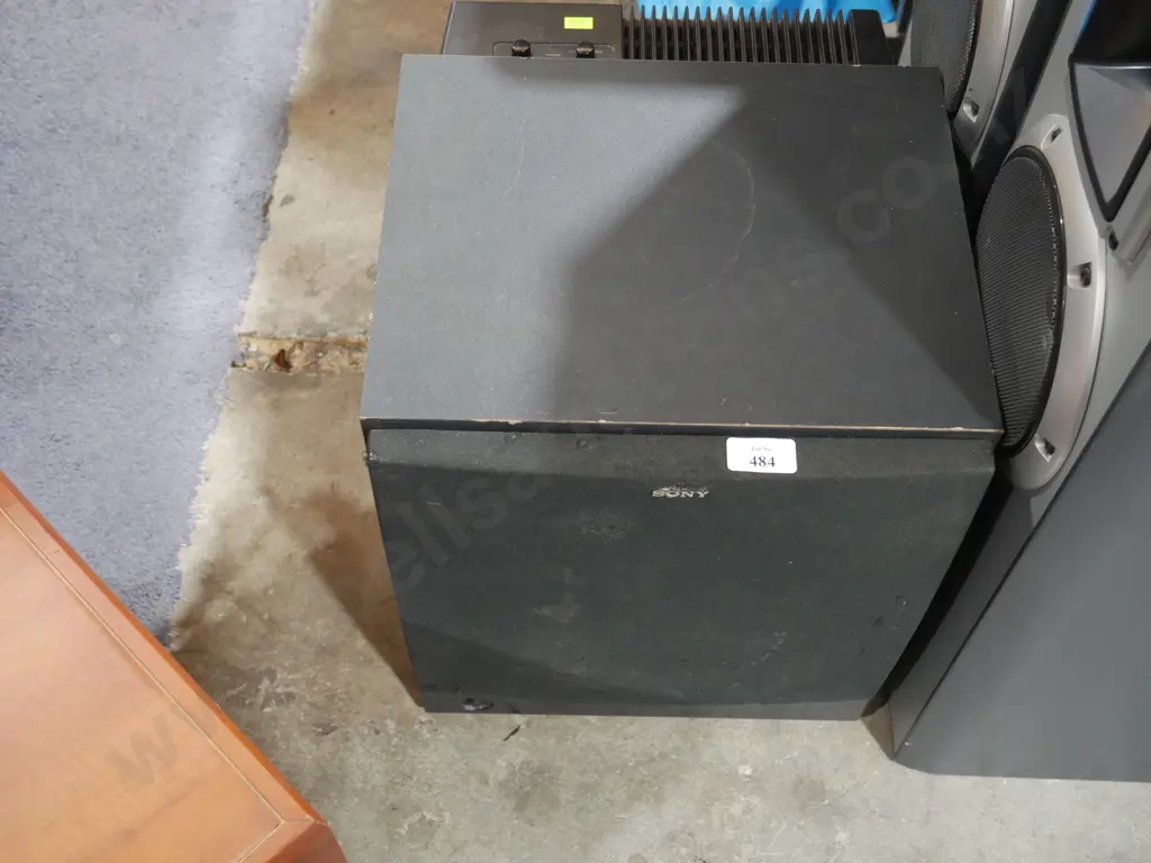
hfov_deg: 46.8
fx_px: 1330
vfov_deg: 36.0
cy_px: 432
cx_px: 576
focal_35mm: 40
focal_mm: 20
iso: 2000
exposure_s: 1/60
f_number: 4.5
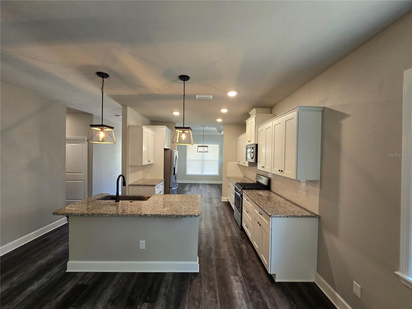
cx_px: 206
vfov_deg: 89.9
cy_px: 154
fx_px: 155
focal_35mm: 13
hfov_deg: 106.2
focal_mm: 2.2
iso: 200
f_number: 2.2
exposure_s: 1/60
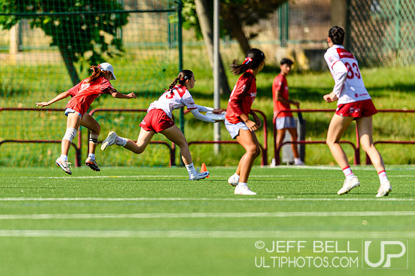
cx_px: 173
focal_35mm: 632
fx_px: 7286
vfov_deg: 2.2
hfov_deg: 3.3
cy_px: 145
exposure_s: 1/1600
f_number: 3.2
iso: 100
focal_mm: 400
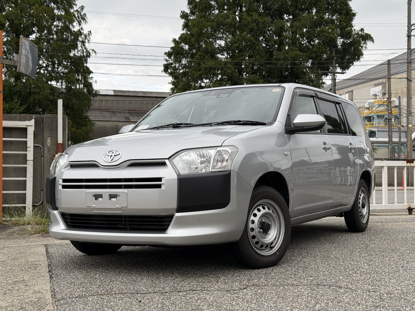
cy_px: 156
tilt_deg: +2.5
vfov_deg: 30.3
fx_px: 575
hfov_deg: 39.7
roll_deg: +0.4
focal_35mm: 48
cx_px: 208
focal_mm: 6.76
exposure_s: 1/699
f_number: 1.78
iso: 80
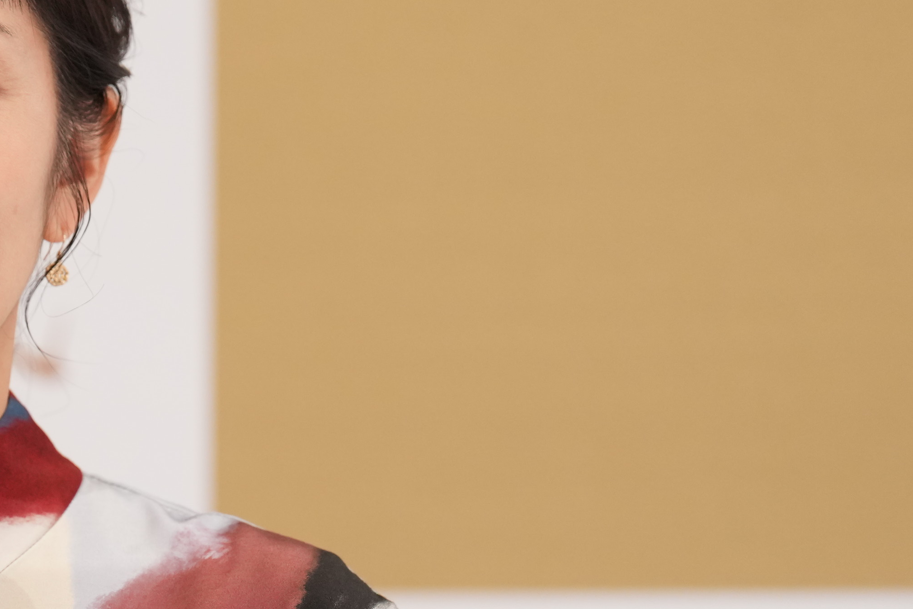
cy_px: 430
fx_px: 14101
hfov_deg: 3.7
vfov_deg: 2.5
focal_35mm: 556
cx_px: -52
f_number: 2.8
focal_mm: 200
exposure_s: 1/250
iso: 1000
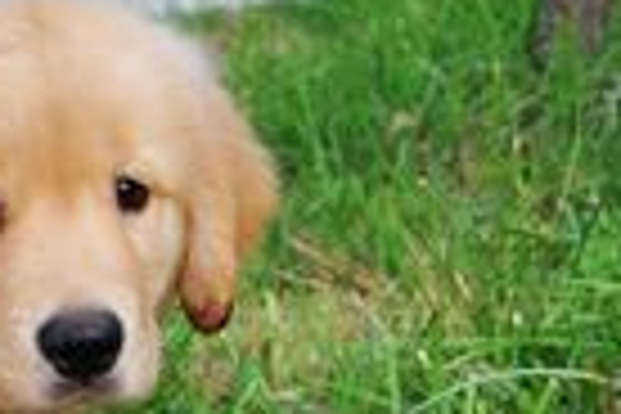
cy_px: 632
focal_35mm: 252
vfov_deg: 5.4
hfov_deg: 8.1
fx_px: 4347
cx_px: -126
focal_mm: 40
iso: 200
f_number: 5
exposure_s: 1/100
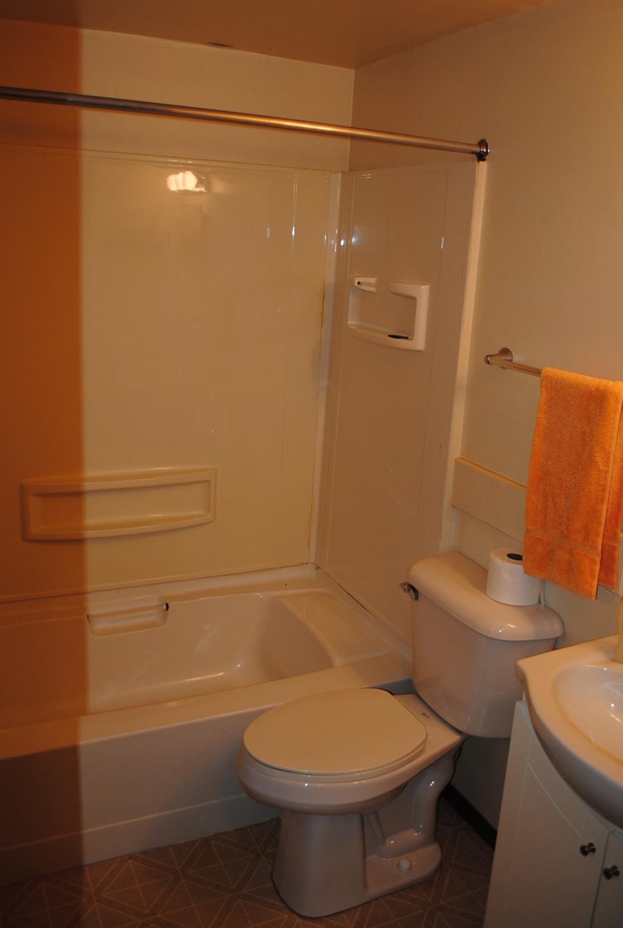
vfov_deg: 61.7
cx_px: 323
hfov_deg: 43.8
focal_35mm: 30
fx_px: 775
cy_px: 428
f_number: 3.5
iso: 200
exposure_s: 1/60
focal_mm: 18
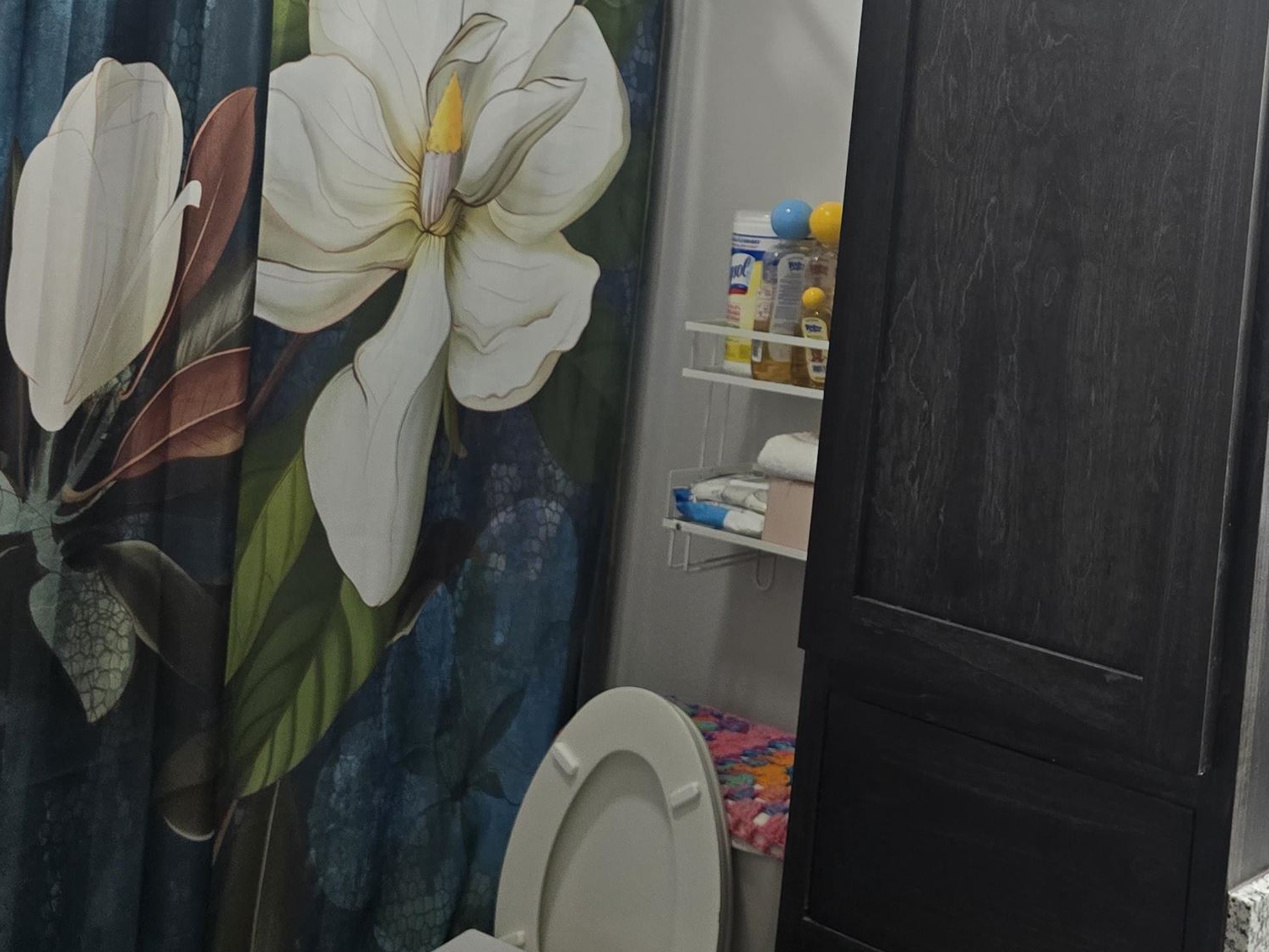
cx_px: 1150
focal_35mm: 47
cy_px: 204
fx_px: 1723
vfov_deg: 30.2
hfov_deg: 37.7
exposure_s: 1/120
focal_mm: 6.3
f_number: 1.7
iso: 125
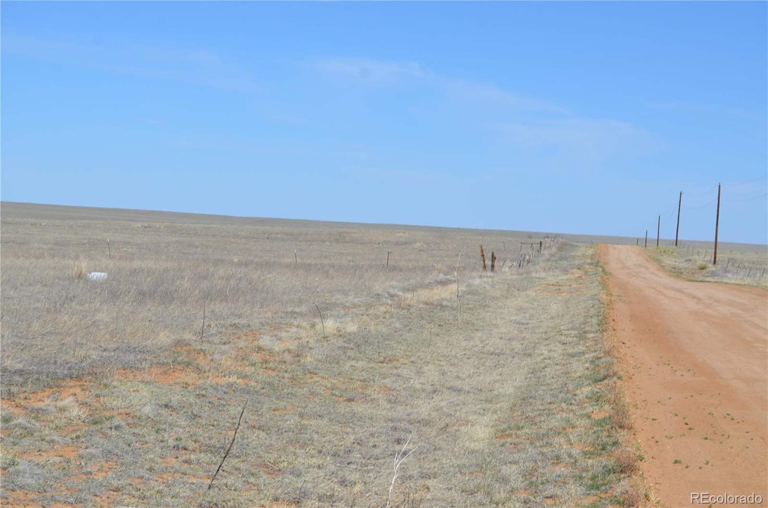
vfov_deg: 18.1
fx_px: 1596
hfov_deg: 27.1
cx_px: 384
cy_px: 254
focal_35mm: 75
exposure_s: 1/320
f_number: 9
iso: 100
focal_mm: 50
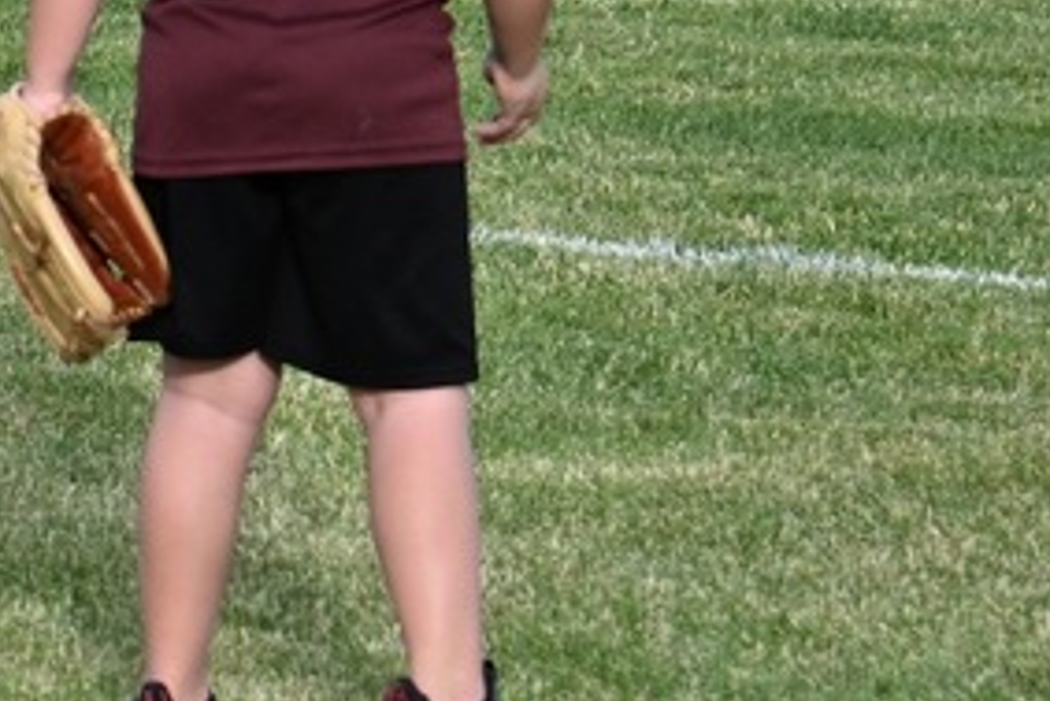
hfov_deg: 7.5
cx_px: -163
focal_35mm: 271
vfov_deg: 5.1
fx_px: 7908
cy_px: -184
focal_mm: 75
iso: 640
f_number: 5
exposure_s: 1/1600
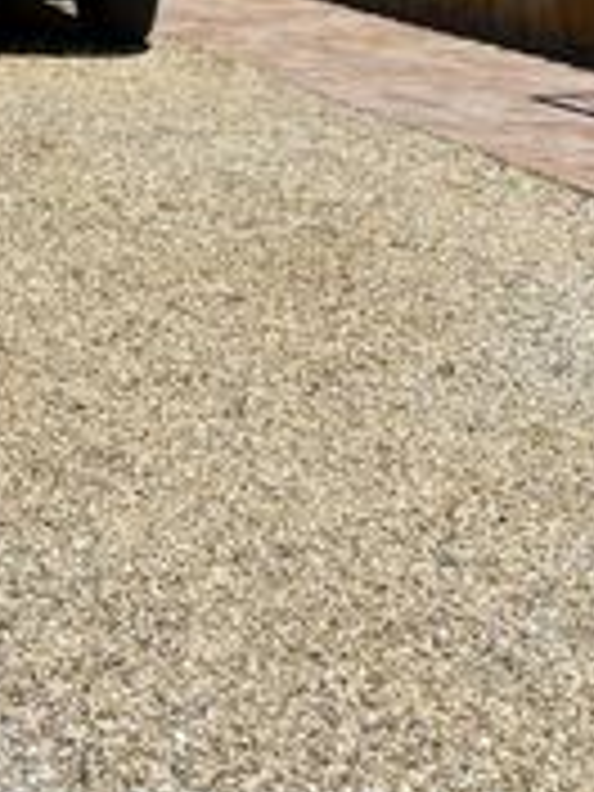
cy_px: -256
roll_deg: -1.1
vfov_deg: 17.6
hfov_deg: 14.0
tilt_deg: +1.4
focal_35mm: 104
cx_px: 2
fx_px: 2379
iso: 50
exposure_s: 1/6494
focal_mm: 5.1
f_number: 1.6
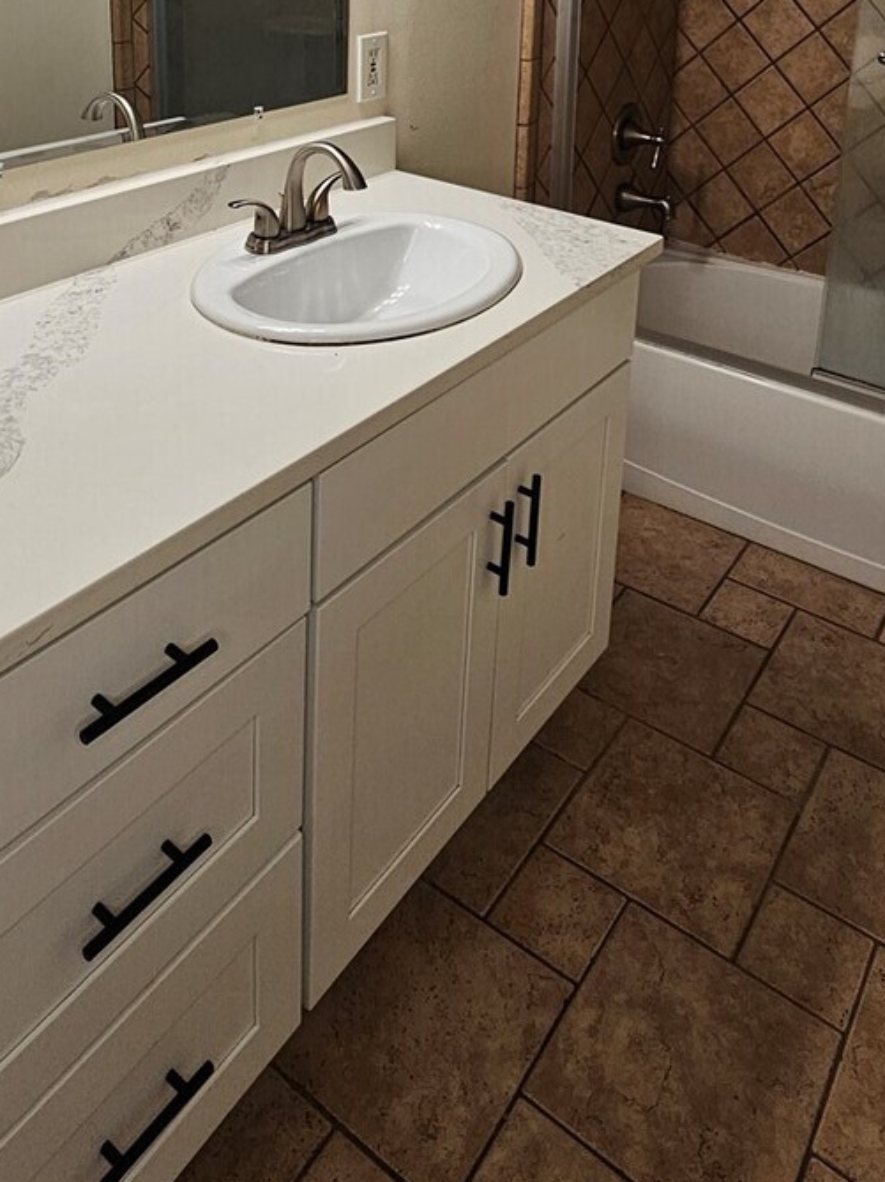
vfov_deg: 54.6
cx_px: 465
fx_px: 955
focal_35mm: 28
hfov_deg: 49.7
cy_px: 102
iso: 64
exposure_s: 1/120
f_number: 2.2
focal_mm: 2.2
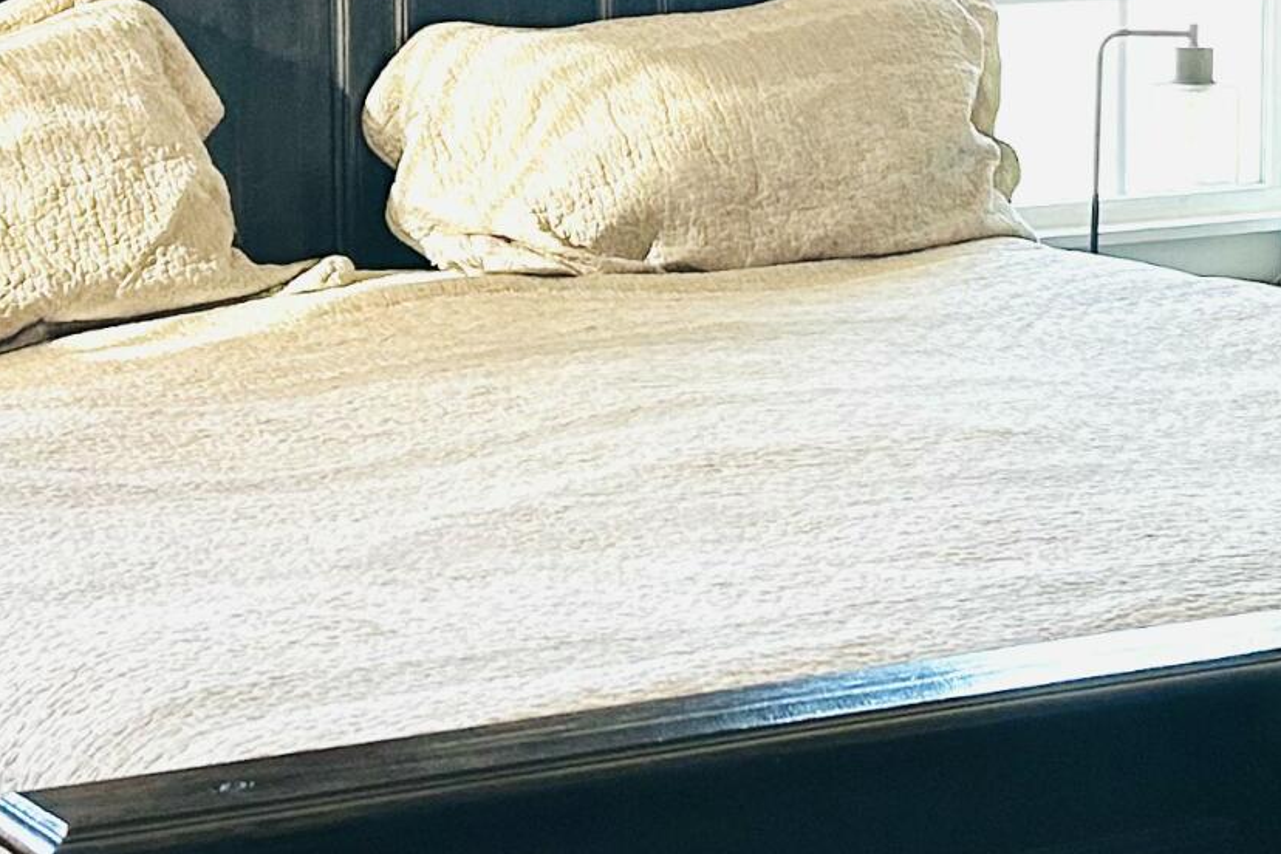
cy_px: 57
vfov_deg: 13.8
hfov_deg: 20.8
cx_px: 535
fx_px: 3487
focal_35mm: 98
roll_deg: +2.2
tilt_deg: -4.8
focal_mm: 5.7
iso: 125
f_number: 1.5
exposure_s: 1/121
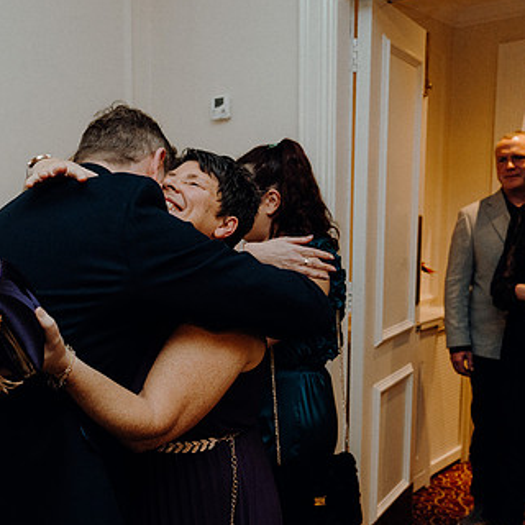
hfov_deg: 41.1
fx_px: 686
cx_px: 159
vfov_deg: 41.8
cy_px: 298
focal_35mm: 40
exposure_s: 1/200
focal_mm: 26
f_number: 3.5
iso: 2500
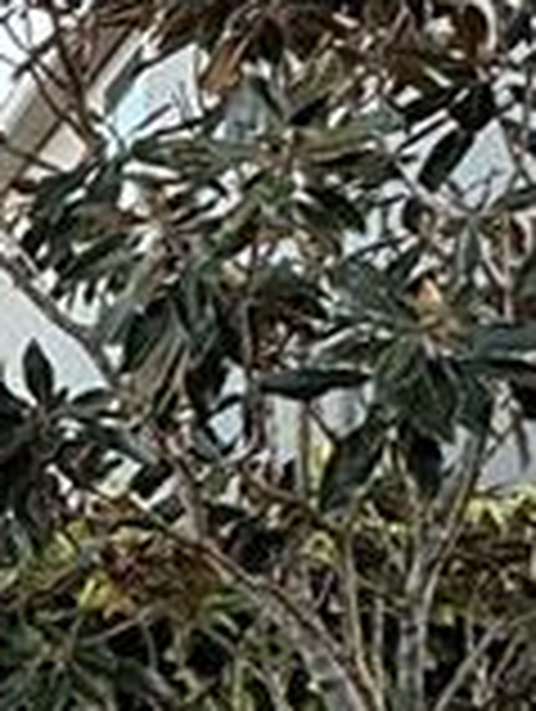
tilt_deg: -3.2
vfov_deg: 17.4
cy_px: 914
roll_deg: -0.9
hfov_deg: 9.9
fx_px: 2183
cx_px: -1140
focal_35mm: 106
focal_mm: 2.22
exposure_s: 1/99
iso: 100
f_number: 2.2
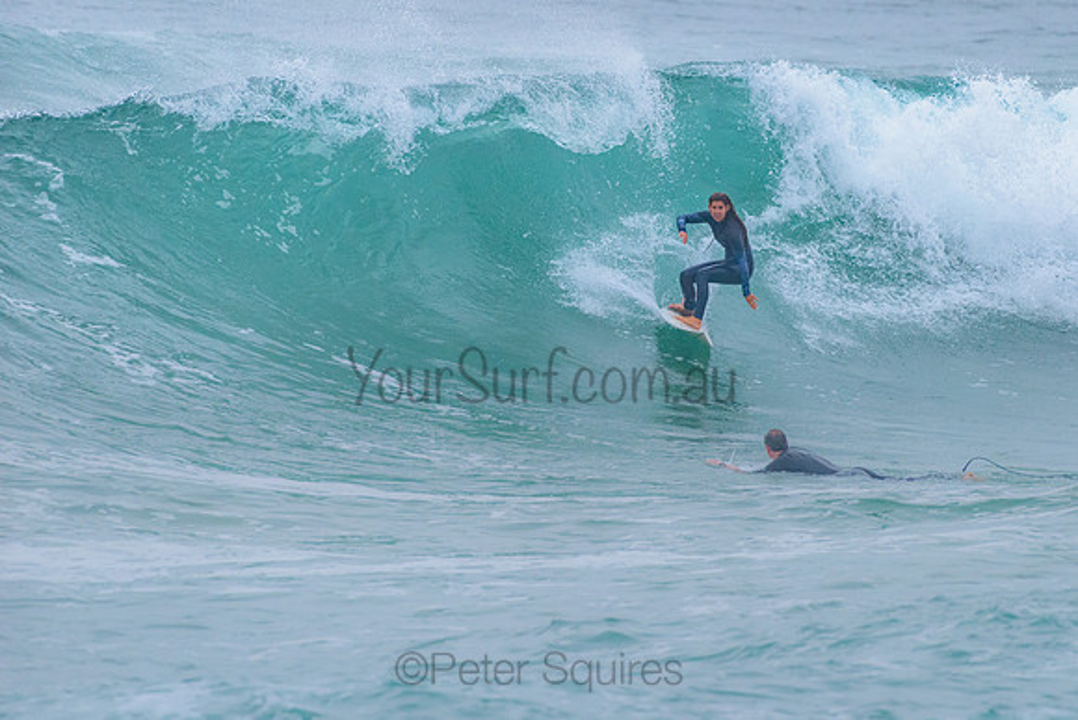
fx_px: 18328
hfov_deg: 3.4
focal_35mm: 612
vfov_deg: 2.2
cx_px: 660
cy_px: 279
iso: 1800
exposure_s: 1/2000
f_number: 5.6
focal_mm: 500
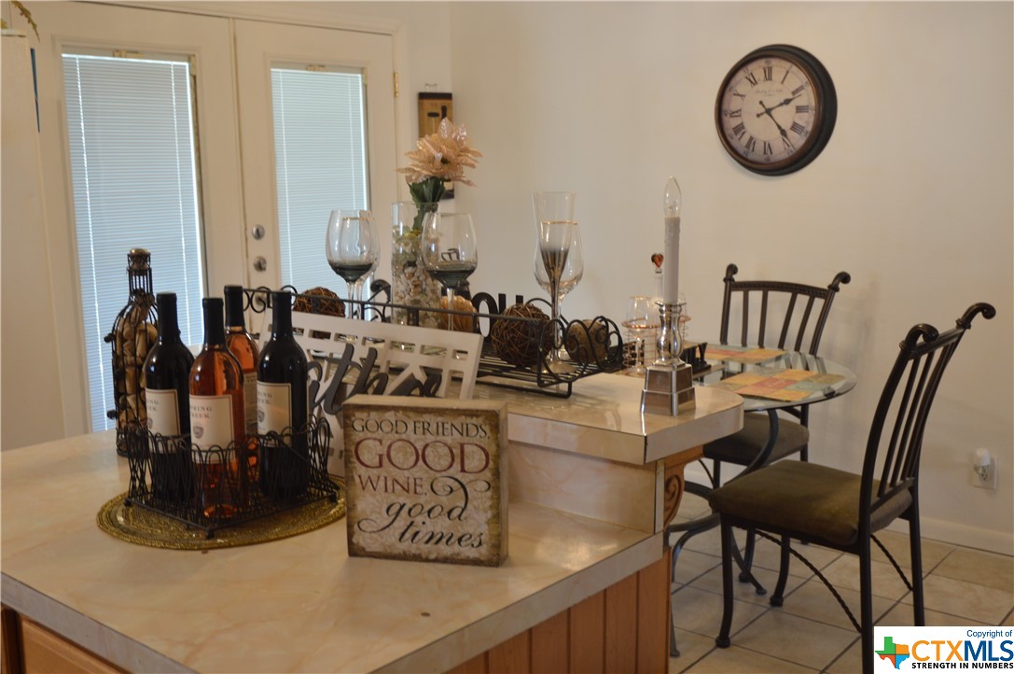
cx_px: 507
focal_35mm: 38
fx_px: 1055
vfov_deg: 35.4
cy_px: 337
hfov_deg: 51.3
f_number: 3.8
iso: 400
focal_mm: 25
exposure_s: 1/40
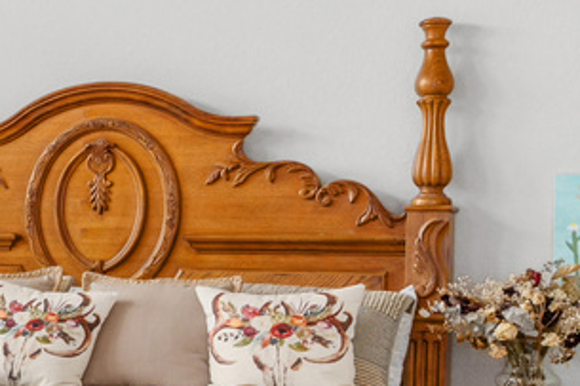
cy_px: 251
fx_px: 1369
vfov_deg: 16.0
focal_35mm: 85
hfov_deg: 17.5
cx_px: -565
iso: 320
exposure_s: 1/160
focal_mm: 16
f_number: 7.1
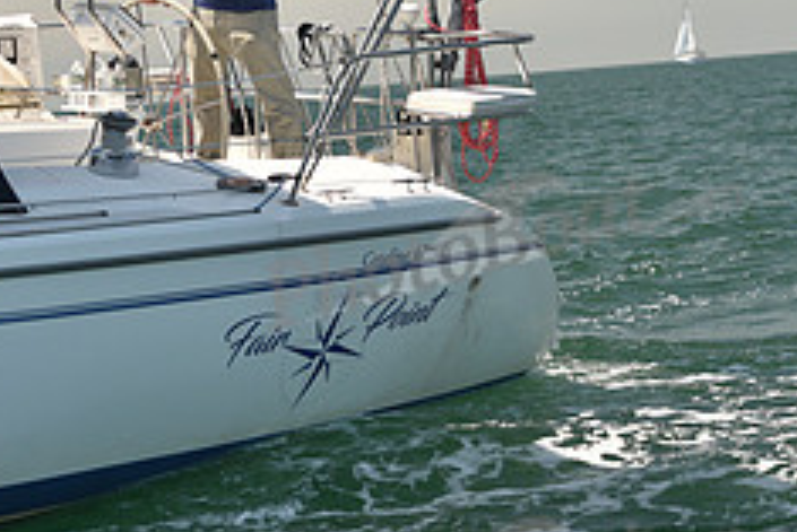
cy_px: 114
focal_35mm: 173
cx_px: 92
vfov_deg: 7.9
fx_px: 3832
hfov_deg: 11.8
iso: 250
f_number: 4
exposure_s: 1/800
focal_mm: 70
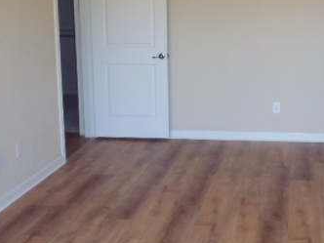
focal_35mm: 54
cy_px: 66
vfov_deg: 26.7
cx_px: 272
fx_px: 505
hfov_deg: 34.2
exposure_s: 1/30
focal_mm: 5
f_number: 3.9
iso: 250
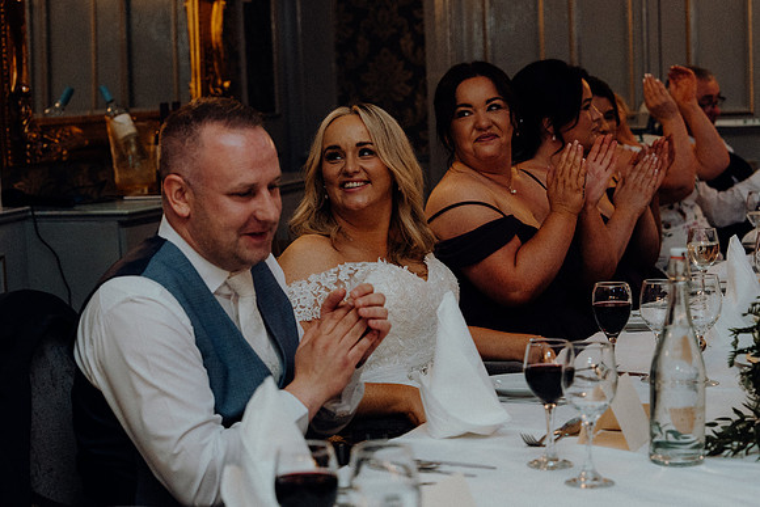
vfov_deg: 15.2
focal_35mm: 90
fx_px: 1900
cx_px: 380
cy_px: 254
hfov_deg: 22.6
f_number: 3.5
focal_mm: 60
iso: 2500
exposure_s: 1/160
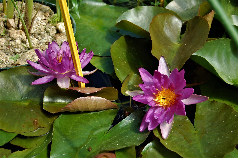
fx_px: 337
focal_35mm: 51
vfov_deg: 26.4
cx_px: 119
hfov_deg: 38.9
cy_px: 79
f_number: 8
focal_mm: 34
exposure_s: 1/250
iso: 200
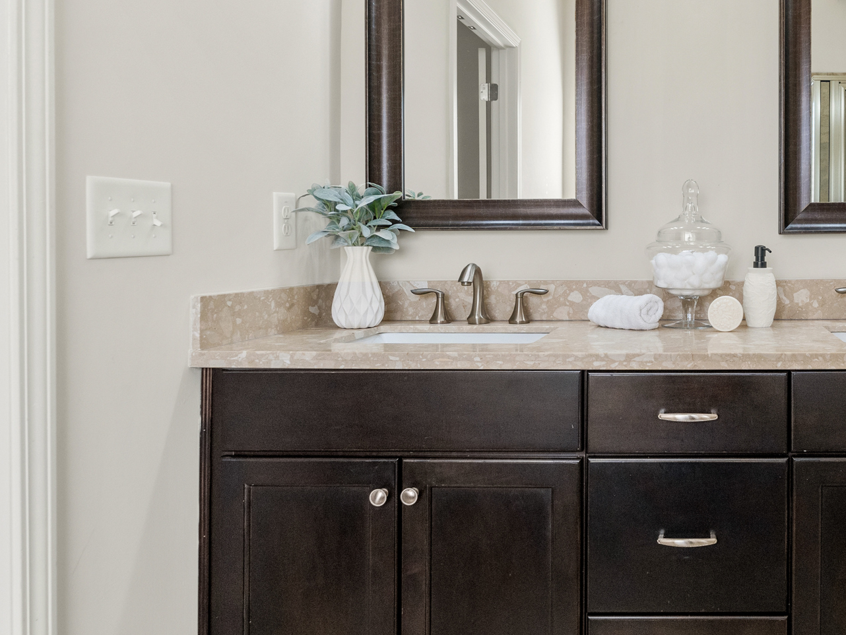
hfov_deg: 55.5
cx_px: 683
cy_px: 249
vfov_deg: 46.5
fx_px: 733
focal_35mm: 30
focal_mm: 16
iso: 1250
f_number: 6.3
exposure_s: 1/100
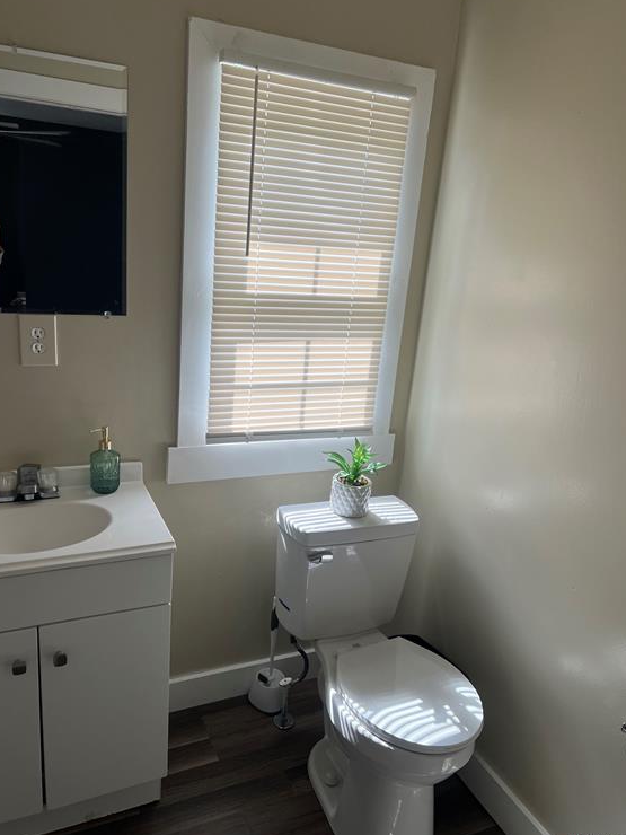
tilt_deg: -16.0
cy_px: 418
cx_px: 315
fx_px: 651
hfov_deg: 51.4
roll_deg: -3.3
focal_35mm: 27
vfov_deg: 65.3
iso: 50
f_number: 1.5
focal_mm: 5.7
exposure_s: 1/174
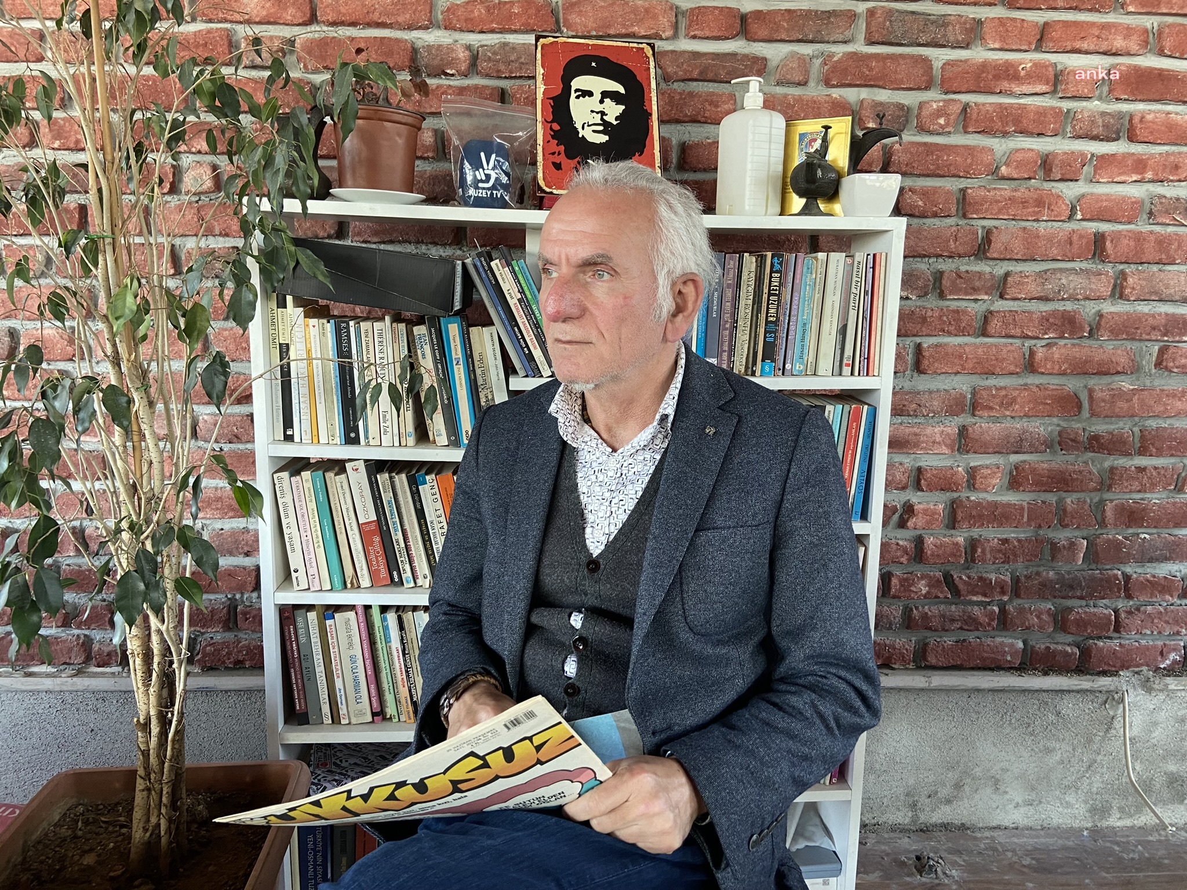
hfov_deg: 67.3
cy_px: 445
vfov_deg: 53.1
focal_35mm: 26
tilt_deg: -10.0
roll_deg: -2.0
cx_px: 594
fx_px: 892
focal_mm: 4.25
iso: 125
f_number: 1.8
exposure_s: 1/79
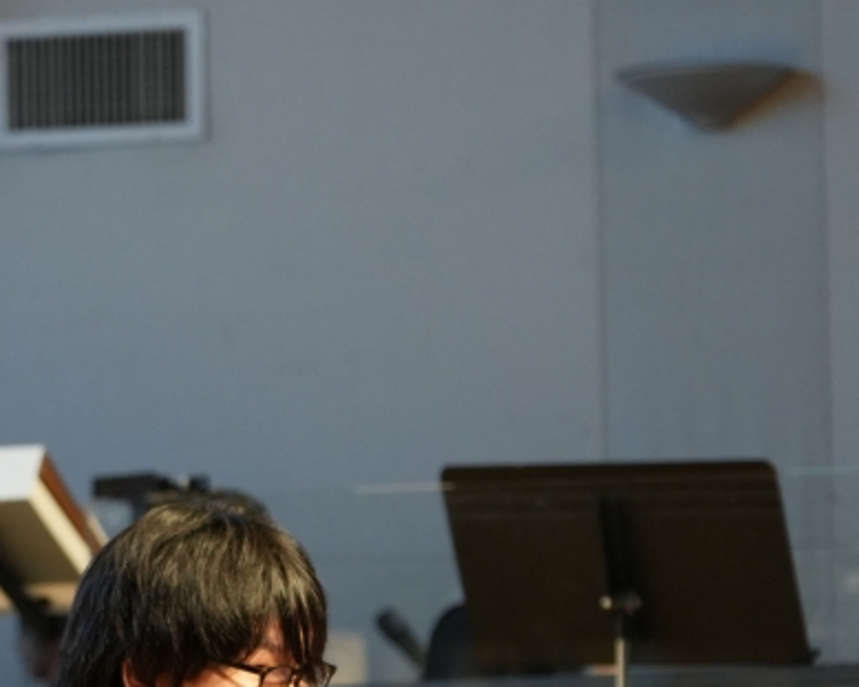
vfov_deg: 5.1
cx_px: -172
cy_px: 747
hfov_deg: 6.3
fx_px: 7727
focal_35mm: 304
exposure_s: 1/125
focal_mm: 105
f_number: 4
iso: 2000
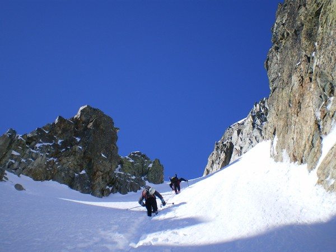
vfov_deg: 37.7
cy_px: 126
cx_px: 168
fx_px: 369
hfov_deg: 49.0
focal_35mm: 38
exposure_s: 1/500
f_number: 4.6
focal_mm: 6.3
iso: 64
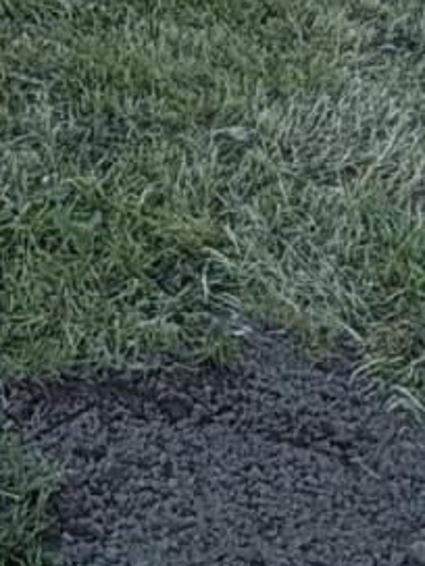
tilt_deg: -5.9
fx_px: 1686
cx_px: -94
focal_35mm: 103
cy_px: -487
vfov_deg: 15.9
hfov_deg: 13.9
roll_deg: -0.3
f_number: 2.2
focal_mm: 2.22
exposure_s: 1/470
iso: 64
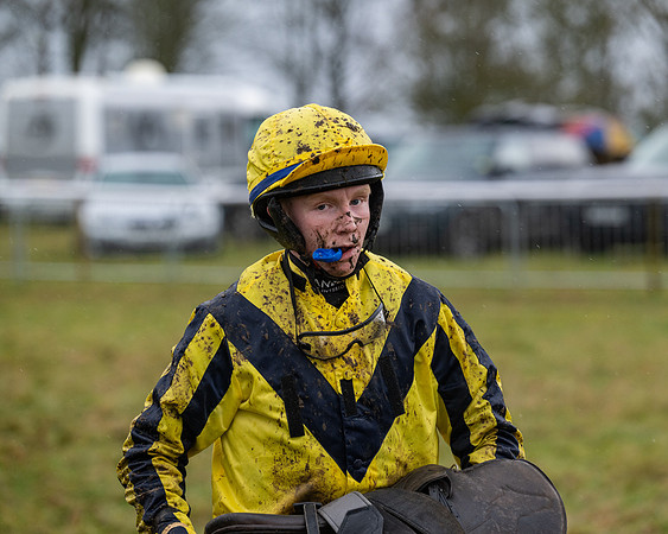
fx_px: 3339
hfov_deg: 11.4
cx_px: 346
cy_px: 267
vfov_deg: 9.1
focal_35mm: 169
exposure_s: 1/1250
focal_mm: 150
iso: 800
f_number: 4
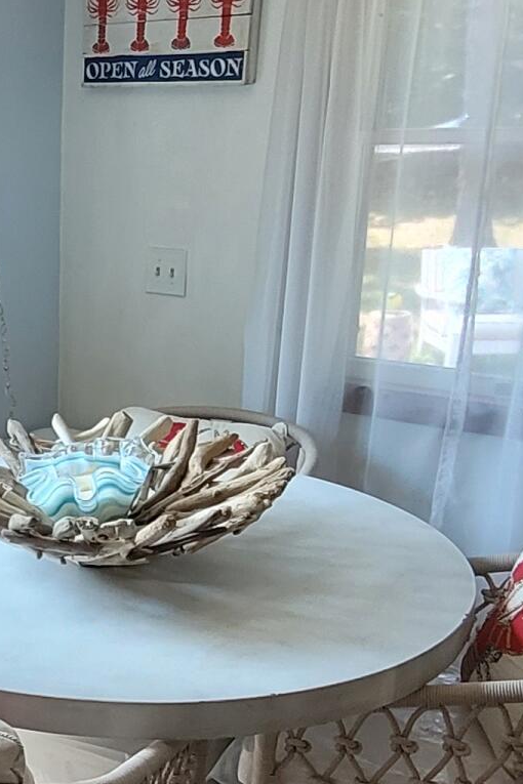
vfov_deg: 37.5
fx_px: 1155
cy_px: 445
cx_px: -125
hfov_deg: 23.1
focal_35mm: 53
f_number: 2.2
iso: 125
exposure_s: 1/60
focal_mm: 1.74
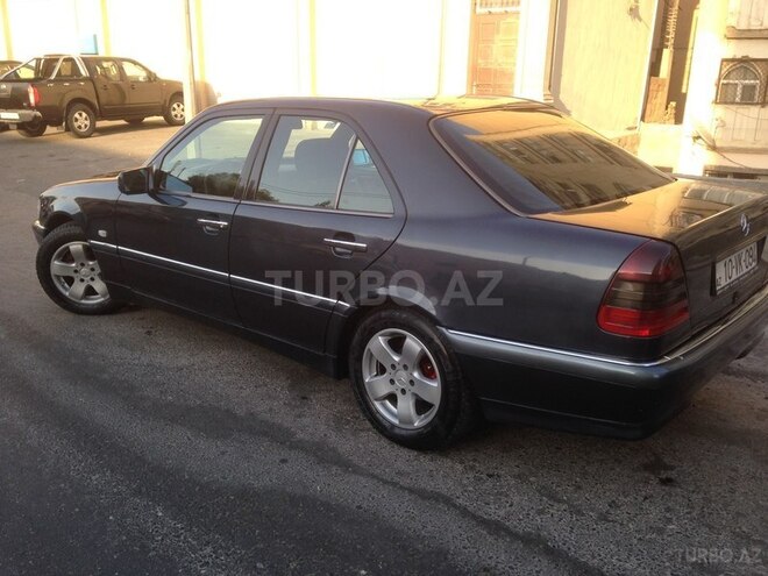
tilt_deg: -16.4
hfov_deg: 55.4
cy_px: 288
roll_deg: -0.7
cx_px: 384
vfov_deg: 42.9
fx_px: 732
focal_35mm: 33
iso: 50
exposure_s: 1/199
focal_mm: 4.12
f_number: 2.4
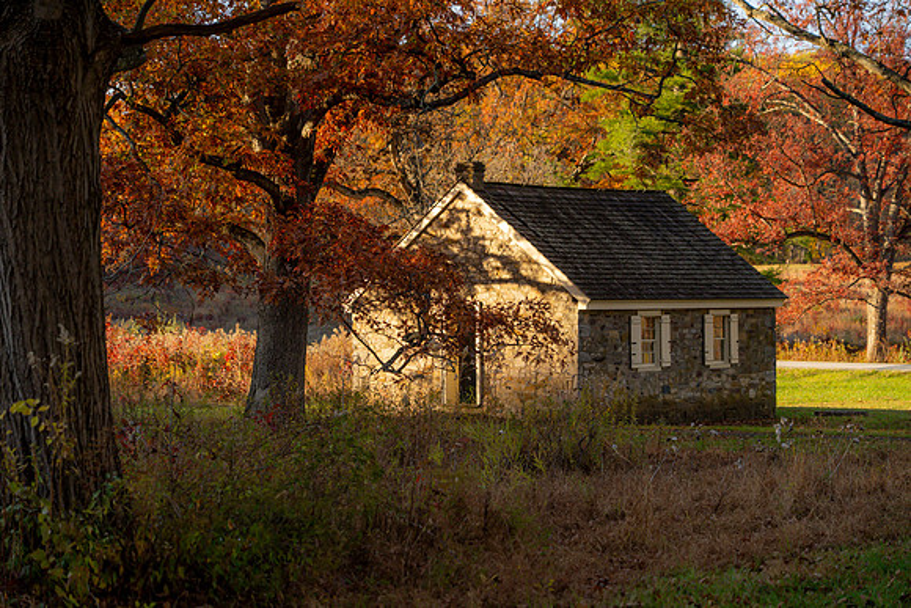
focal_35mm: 86
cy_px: 304
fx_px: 2177
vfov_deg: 15.9
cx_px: 456
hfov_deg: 23.6
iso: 800
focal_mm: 86
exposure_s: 1/2000
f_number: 4.5
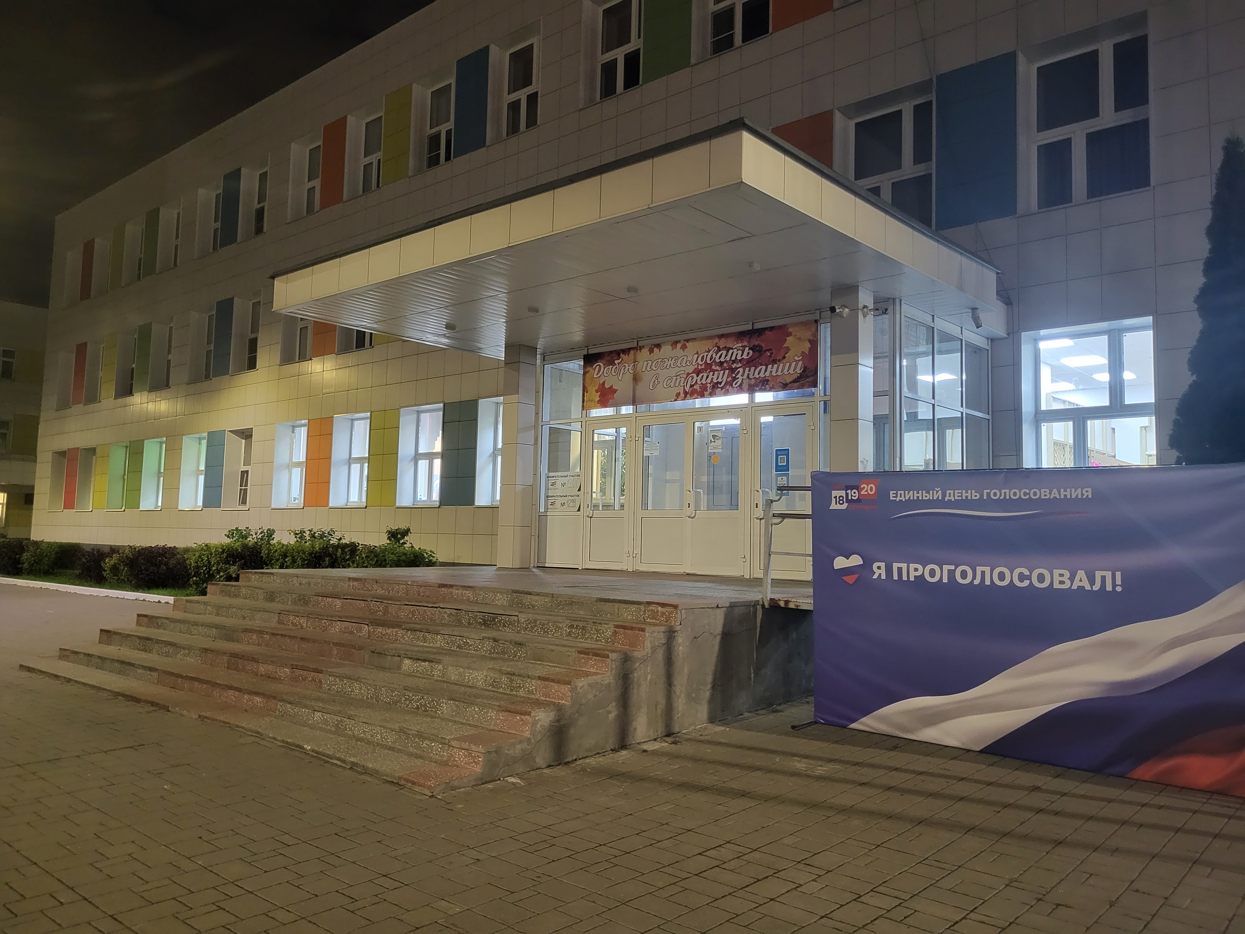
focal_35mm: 26
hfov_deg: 67.3
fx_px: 935
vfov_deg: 53.1
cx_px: 622
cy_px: 467
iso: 640
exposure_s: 1/33
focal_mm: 5.4
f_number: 1.8
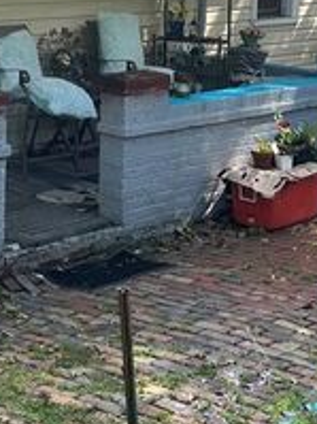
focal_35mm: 87
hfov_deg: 16.6
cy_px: -3
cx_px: -11
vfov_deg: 21.7
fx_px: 1063
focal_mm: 5.1
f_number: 1.6
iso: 50
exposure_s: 1/928
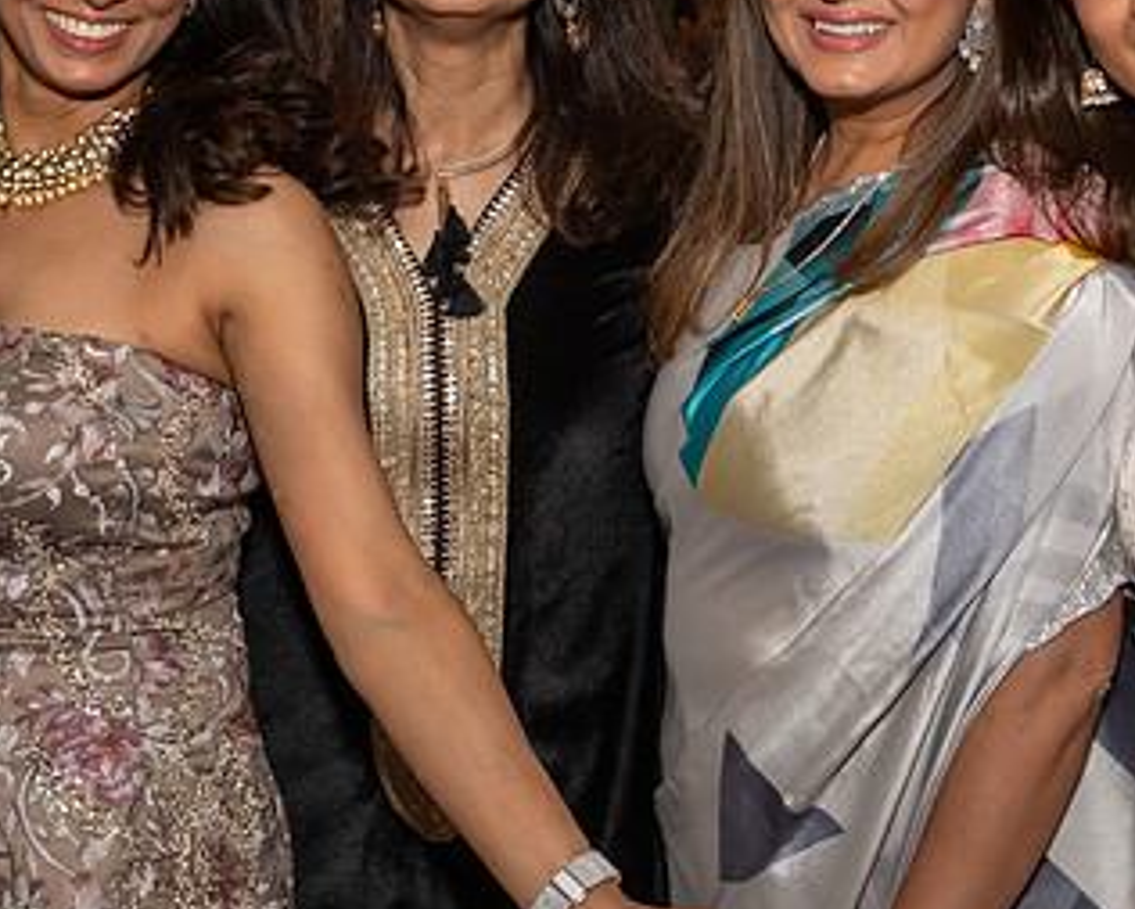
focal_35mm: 77
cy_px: 167
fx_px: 2587
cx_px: 751
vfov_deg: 19.7
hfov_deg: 24.6
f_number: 8
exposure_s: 1/250
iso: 640
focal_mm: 24
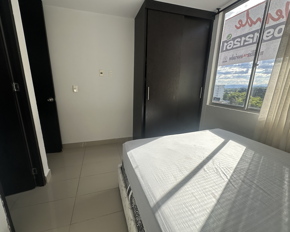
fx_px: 129
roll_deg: +1.0
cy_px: 116
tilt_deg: -11.0
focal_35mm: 15
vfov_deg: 84.0
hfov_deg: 96.7
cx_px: 135
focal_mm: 2.22
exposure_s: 1/633
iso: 40
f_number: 2.2
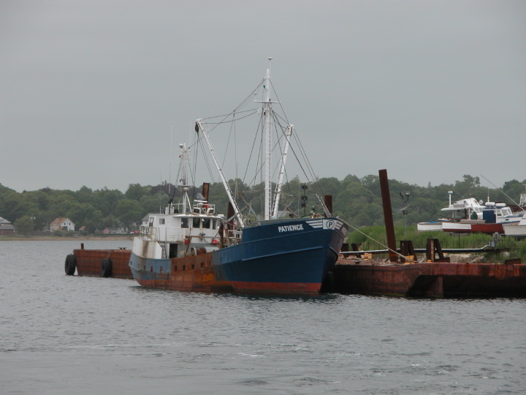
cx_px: 263
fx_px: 2902
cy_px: 198
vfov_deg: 7.8
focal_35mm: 191
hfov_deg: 10.4
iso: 100
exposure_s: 1/312
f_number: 5.1
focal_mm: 48.5
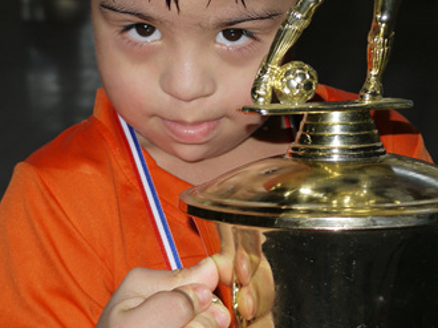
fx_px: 1277
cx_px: 145
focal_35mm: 101
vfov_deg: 14.6
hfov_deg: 19.4
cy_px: 109
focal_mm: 26
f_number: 5
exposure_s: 1/125
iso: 160
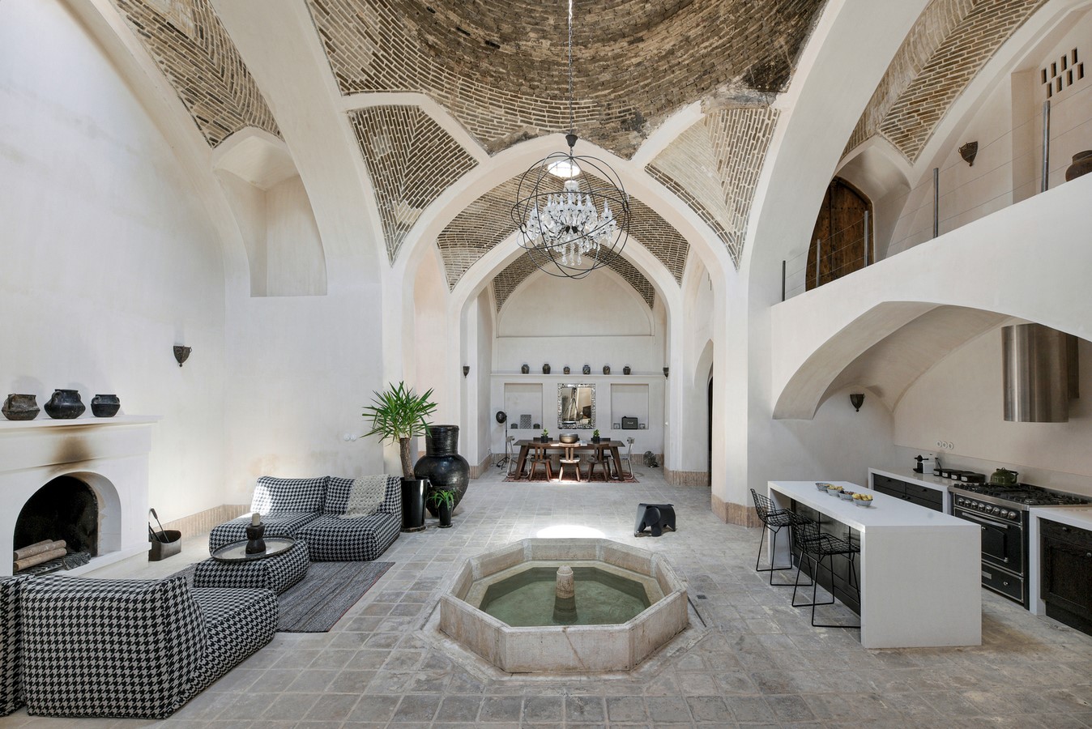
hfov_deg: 100.4
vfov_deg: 77.4
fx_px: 455
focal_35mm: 15
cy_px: 364
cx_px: 546
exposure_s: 1/1.6
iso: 200
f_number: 10
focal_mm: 15
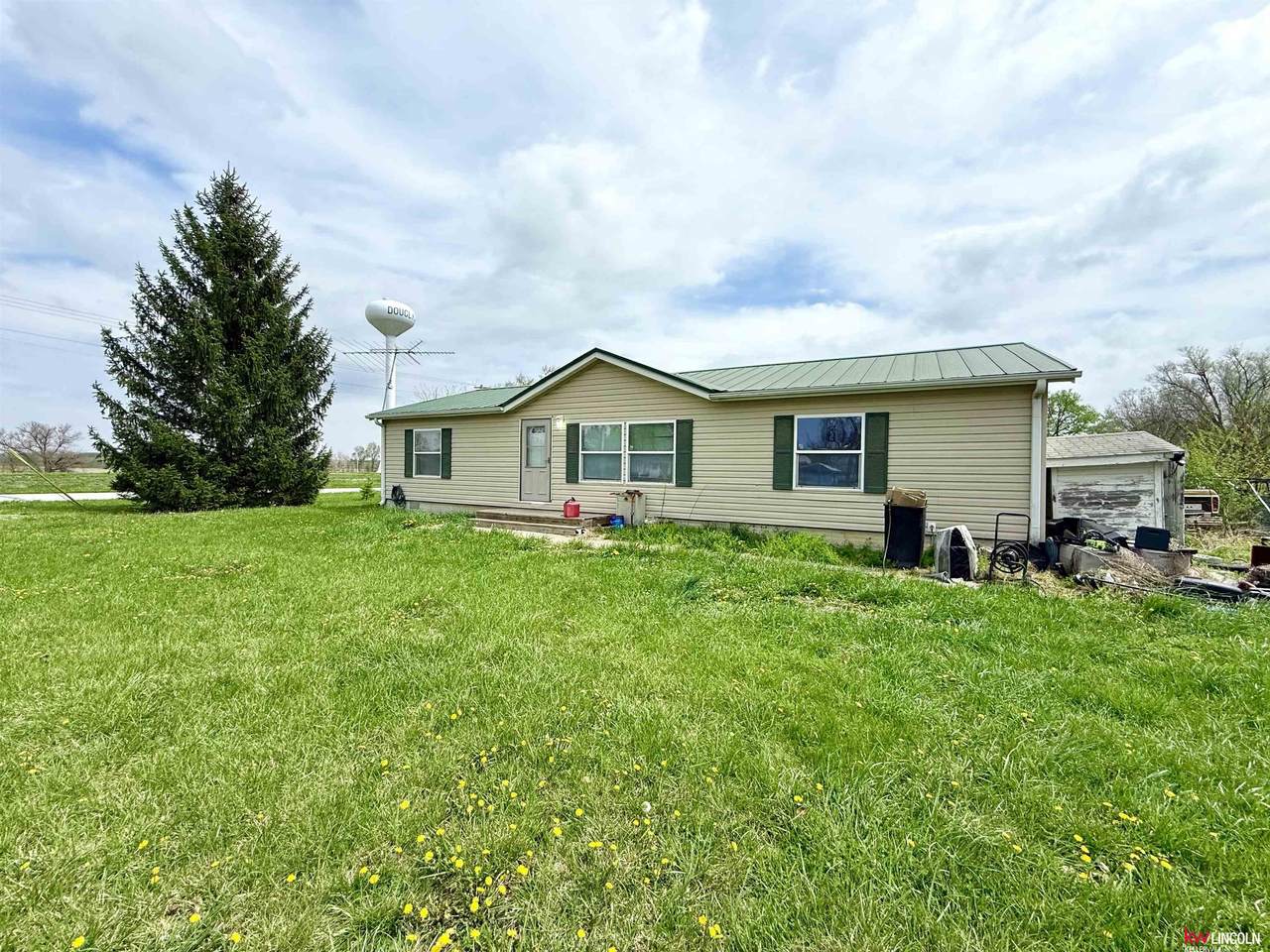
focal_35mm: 14
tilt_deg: -1.2
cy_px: 476
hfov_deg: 102.1
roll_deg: -0.4
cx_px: 635
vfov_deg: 85.7
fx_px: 514
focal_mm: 2.22
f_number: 2.2
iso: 50
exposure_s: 1/3289
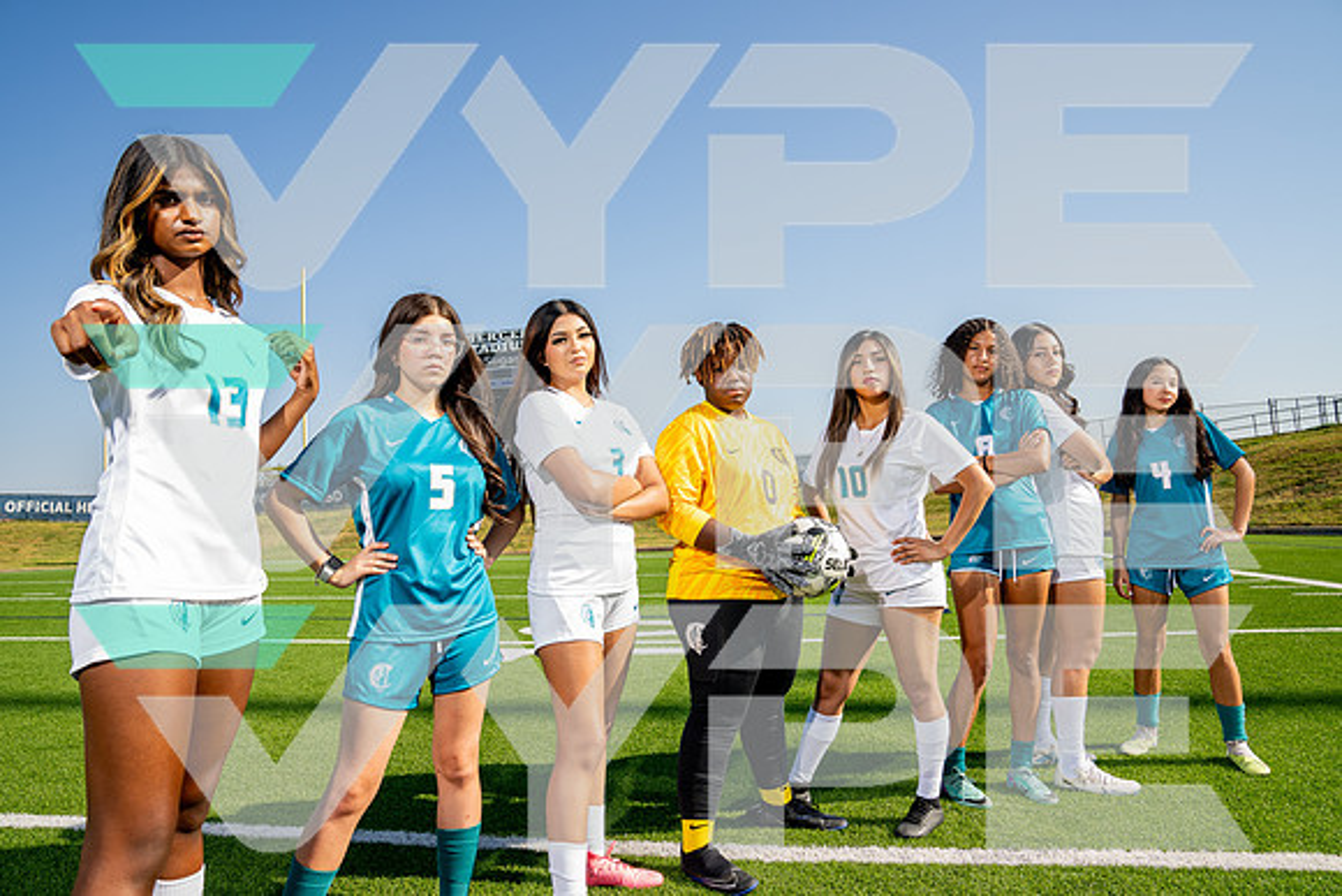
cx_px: 671
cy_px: 448
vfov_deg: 53.2
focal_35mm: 24
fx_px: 895
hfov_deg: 73.7
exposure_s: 1/125
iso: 50
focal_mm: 24
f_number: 7.1
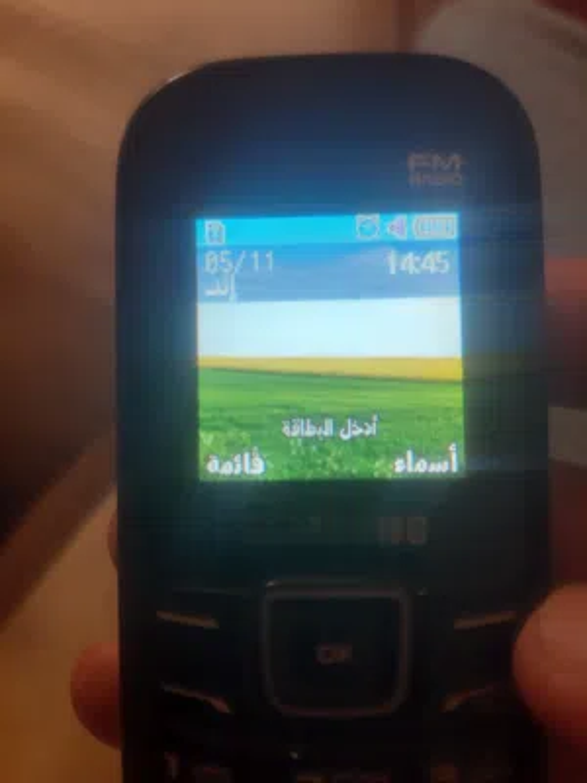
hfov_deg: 51.4
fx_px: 610
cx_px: 294
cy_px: 392
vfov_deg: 65.3
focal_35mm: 27
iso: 320
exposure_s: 1/50
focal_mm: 3.93
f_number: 1.7
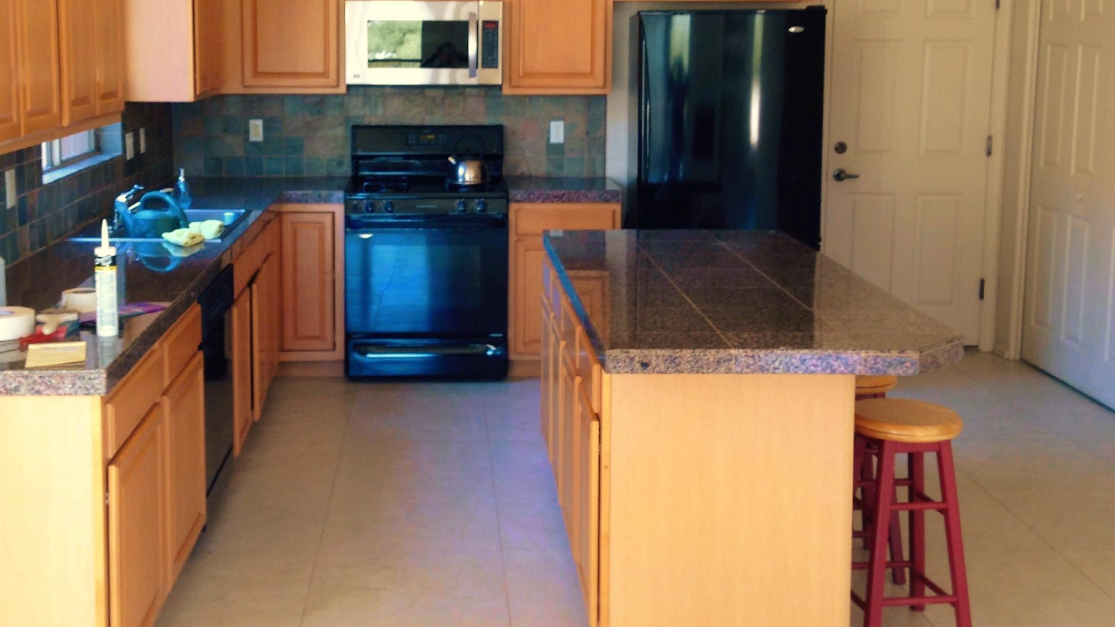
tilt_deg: -6.0
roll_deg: -1.1
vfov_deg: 24.8
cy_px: 206
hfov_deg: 42.8
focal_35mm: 48
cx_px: 468
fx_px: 1419
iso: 50
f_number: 2.4
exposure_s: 1/20
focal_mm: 4.12
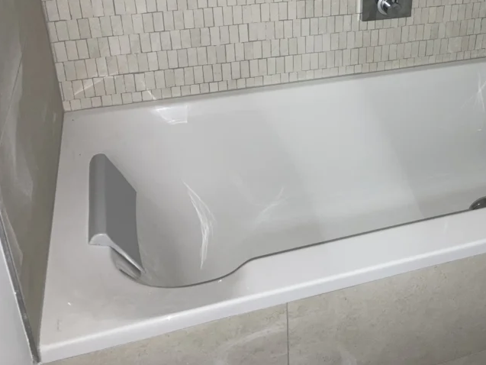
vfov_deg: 31.5
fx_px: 632
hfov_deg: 40.6
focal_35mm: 45
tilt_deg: -26.5
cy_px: 84
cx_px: 375
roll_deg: -2.6
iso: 80
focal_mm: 4
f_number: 1.8
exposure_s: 1/4
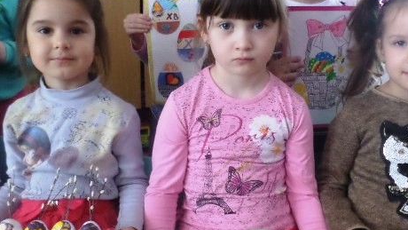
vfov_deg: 30.4
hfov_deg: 51.2
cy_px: 124
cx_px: 249
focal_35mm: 39
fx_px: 422
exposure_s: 1/30
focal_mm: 4.5
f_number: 2.5
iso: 400
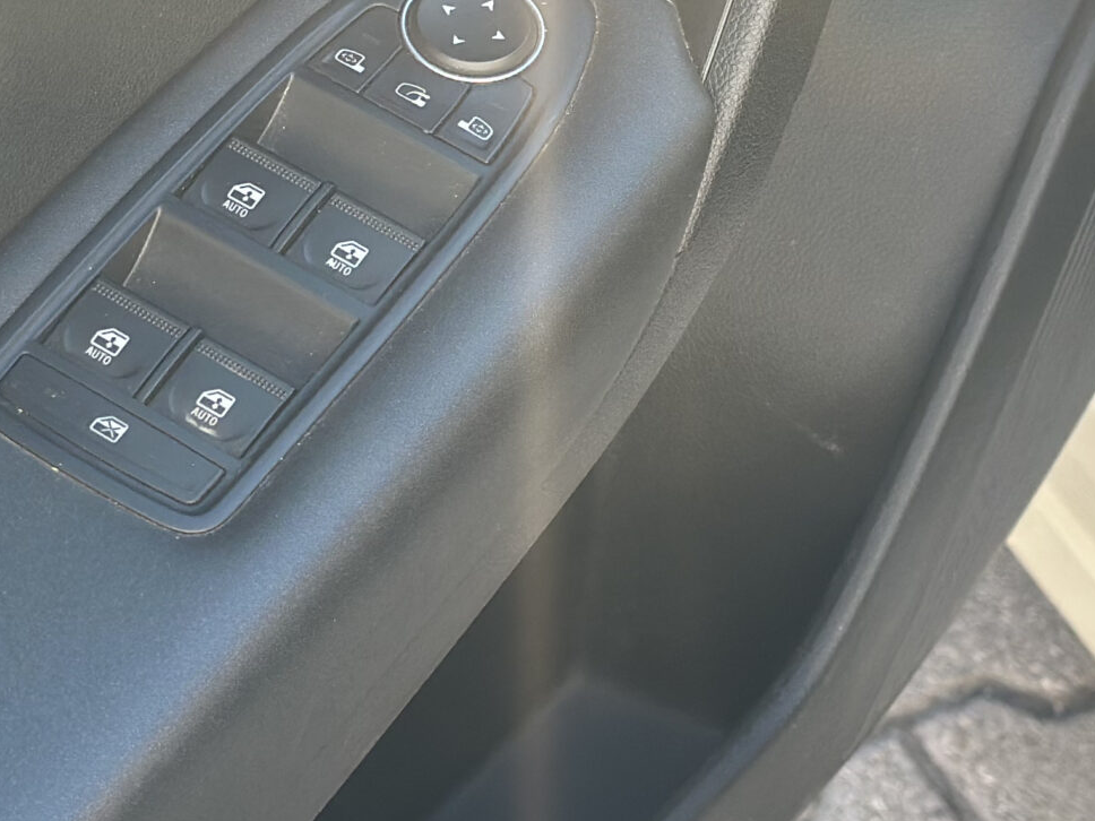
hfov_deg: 15.5
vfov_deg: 11.7
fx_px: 4017
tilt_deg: -48.8
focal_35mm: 127
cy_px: 235
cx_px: 295
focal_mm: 6.86
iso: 80
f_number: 1.78
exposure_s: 1/289
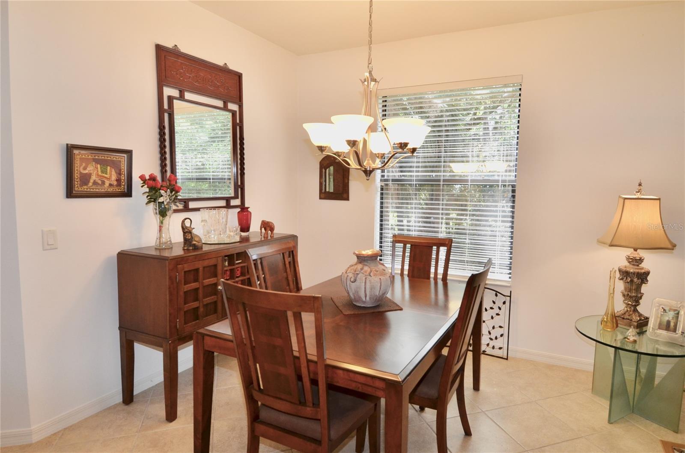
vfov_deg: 36.7
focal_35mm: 36
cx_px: 342
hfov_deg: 53.2
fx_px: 683
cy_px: 226
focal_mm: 24
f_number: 4
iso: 500
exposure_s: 1/60
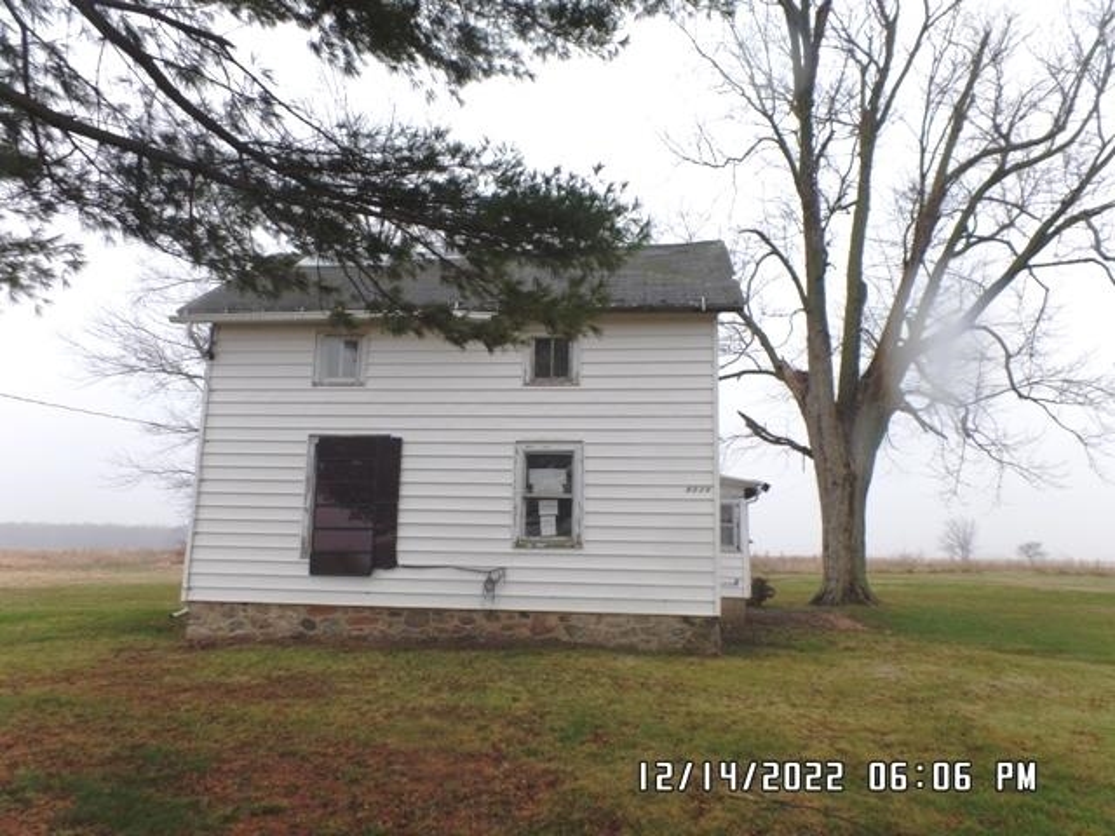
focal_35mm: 23
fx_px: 741
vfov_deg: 58.9
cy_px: 418
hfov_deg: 73.9
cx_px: 558
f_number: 3.5
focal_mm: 4.1
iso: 100
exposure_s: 1/30
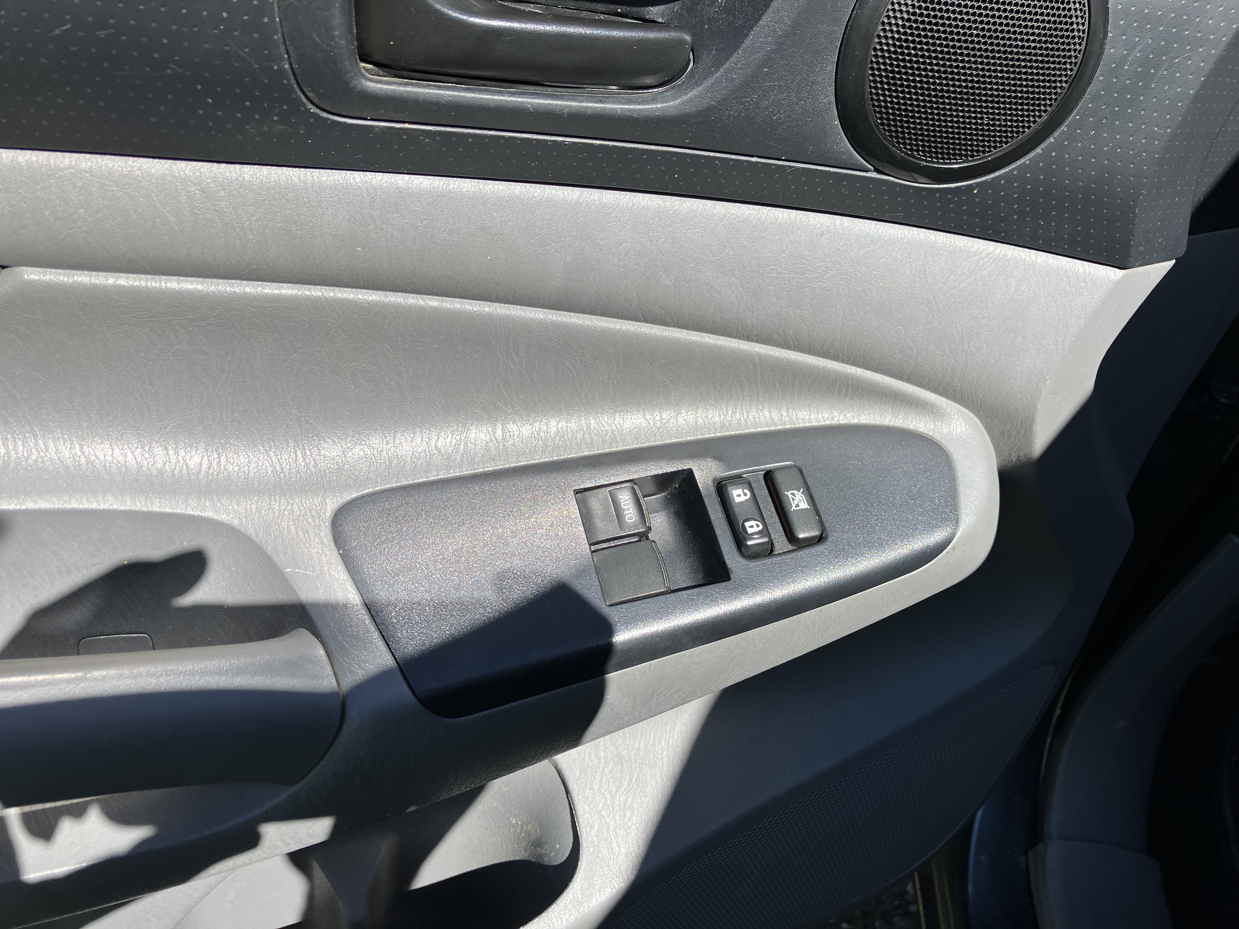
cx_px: 620
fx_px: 1002
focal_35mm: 28
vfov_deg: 49.7
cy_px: 464
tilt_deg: -36.4
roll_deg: -8.7
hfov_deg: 63.4
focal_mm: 3.99
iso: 32
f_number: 1.8
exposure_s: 1/1350
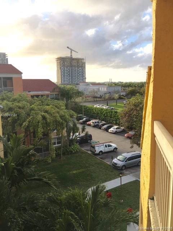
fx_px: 193
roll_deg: +0.8
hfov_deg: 48.2
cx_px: 86
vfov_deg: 61.7
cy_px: 116
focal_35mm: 29
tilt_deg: -8.5
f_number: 2.2
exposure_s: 1/836
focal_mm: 4.15
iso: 25
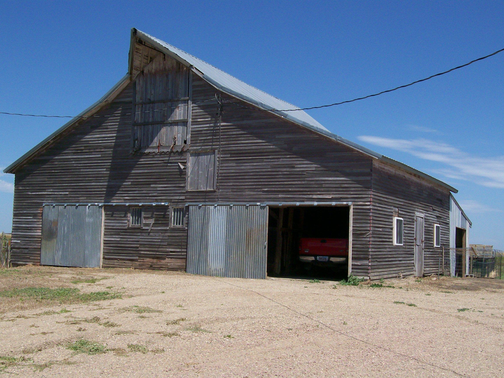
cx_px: 252
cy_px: 189
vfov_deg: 32.2
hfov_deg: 42.1
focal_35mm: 45
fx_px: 655
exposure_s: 1/687
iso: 80
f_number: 5.4
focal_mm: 7.6
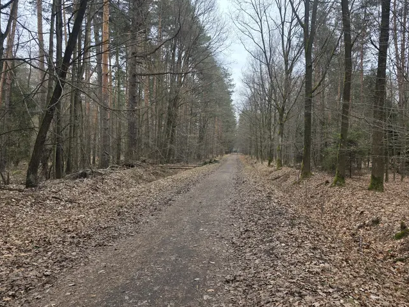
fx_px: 307
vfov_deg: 53.1
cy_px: 158
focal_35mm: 26
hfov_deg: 67.1
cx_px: 229
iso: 50
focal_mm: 6.3
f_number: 1.7
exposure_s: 1/180
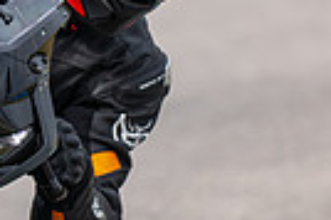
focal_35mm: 2603
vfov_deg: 0.5
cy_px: 154
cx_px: -7
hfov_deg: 0.8
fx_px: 23904
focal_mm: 600
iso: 720
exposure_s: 1/1250
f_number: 6.3
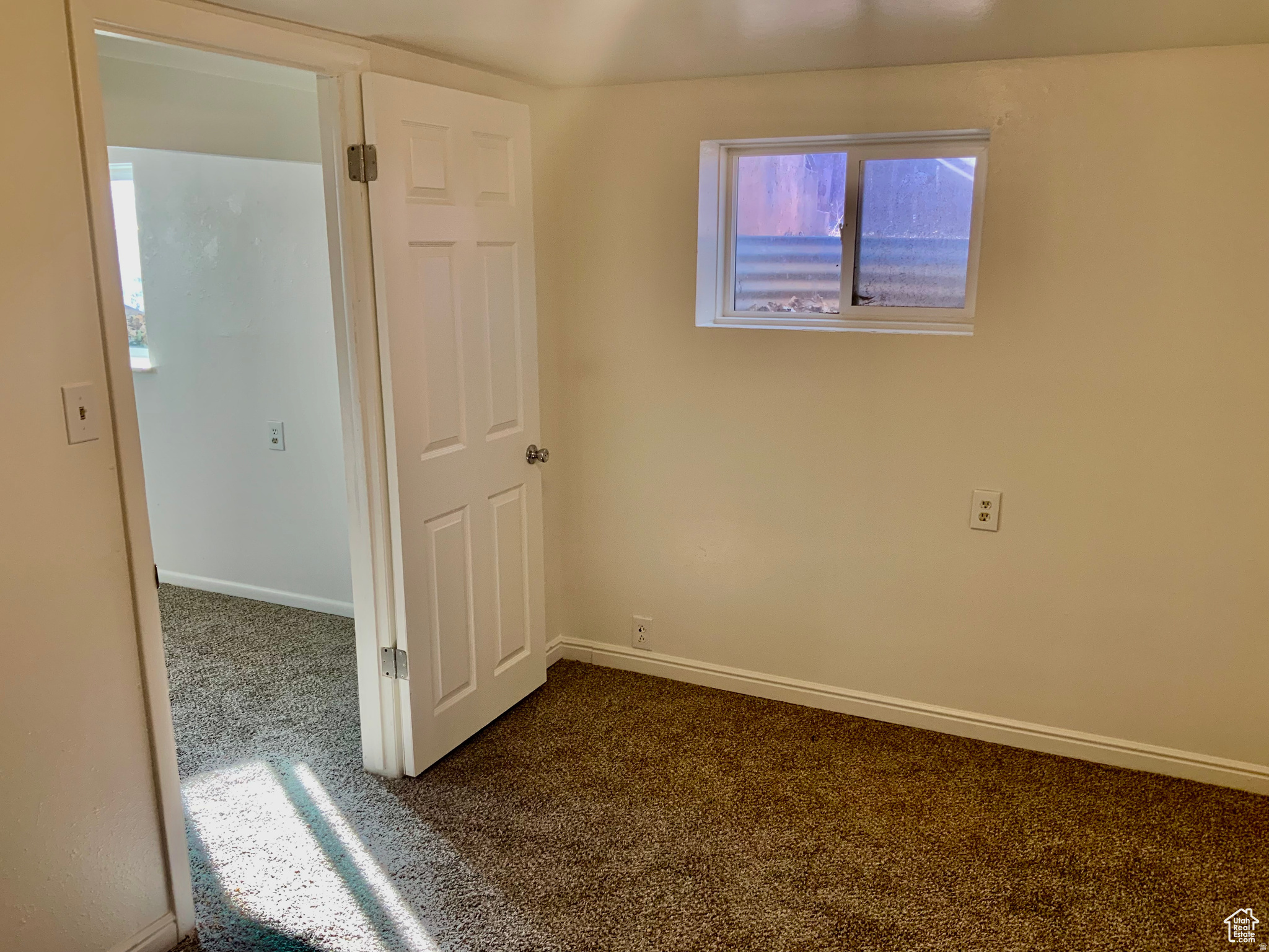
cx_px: 634
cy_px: 476
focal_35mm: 29
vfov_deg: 48.2
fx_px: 1063
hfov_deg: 61.7
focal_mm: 3
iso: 64
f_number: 1.8
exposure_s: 1/120
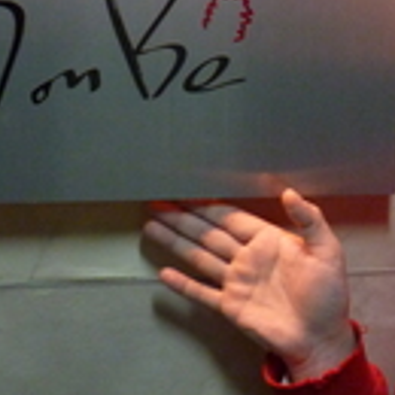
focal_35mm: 94
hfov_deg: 18.2
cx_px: 359
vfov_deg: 18.4
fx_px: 1214
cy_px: 114
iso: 400
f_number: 2.8
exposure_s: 1/15
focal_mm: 5.5
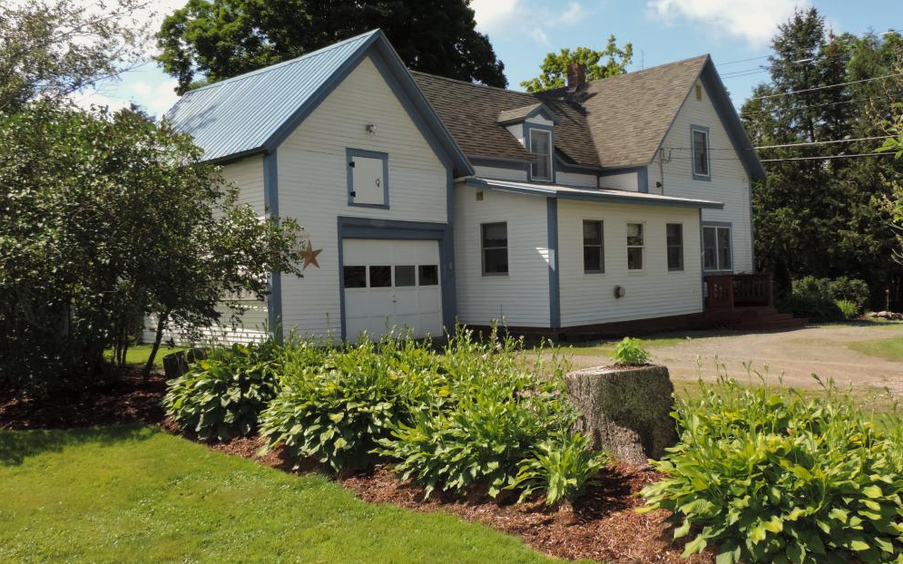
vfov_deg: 35.3
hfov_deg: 54.0
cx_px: 459
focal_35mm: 36
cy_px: 248
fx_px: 886
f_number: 3.2
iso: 320
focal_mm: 5.8
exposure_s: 1/2000
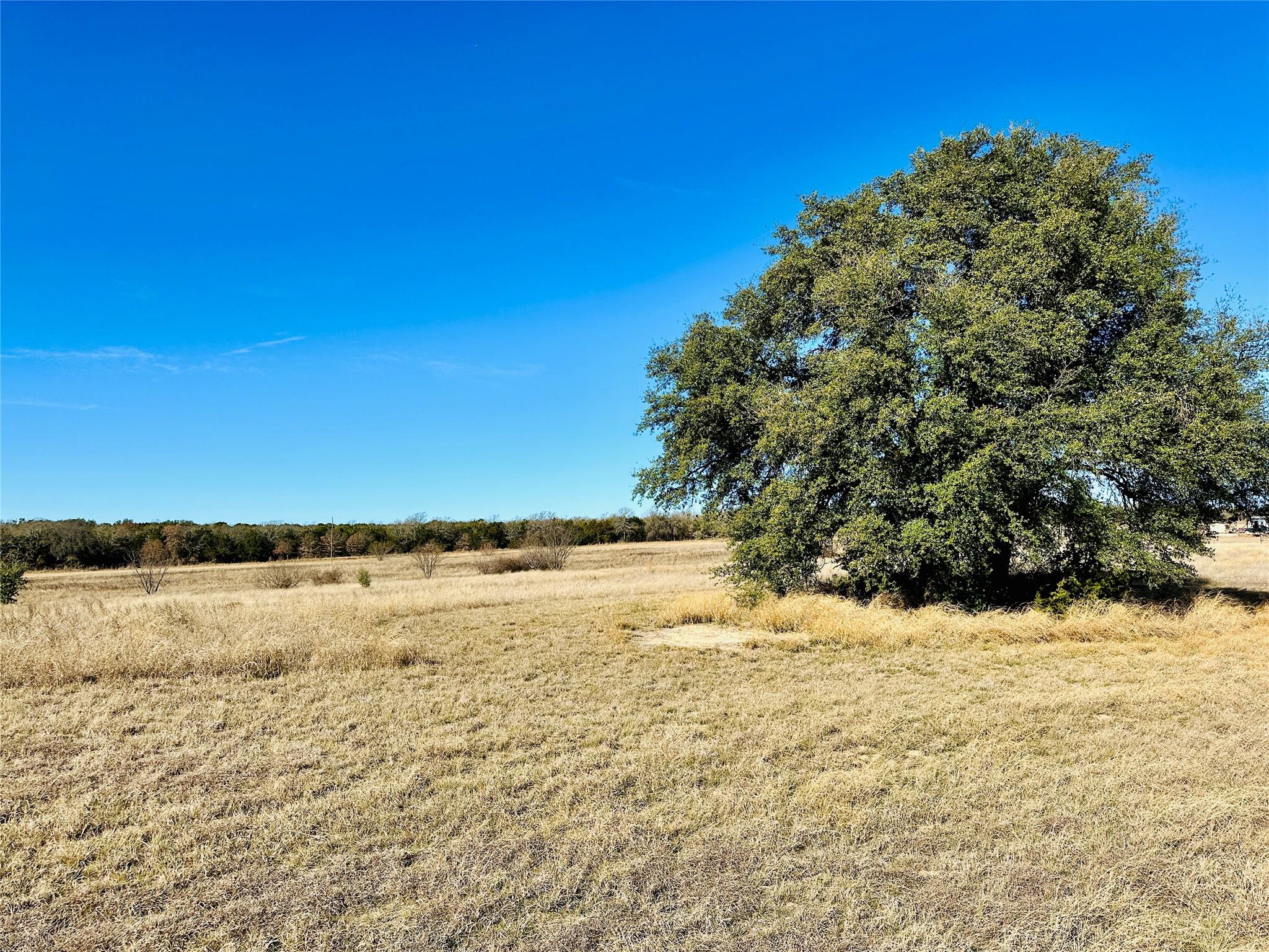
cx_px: 634
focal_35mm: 24
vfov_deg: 56.8
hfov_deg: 71.6
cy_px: 476
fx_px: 880
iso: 80
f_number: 1.78
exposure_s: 1/5000
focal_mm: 6.86
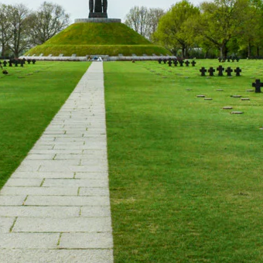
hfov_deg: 21.3
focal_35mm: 81
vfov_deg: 21.1
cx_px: 95
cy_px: 43
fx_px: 696
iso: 200
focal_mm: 18
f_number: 10
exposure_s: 1/200
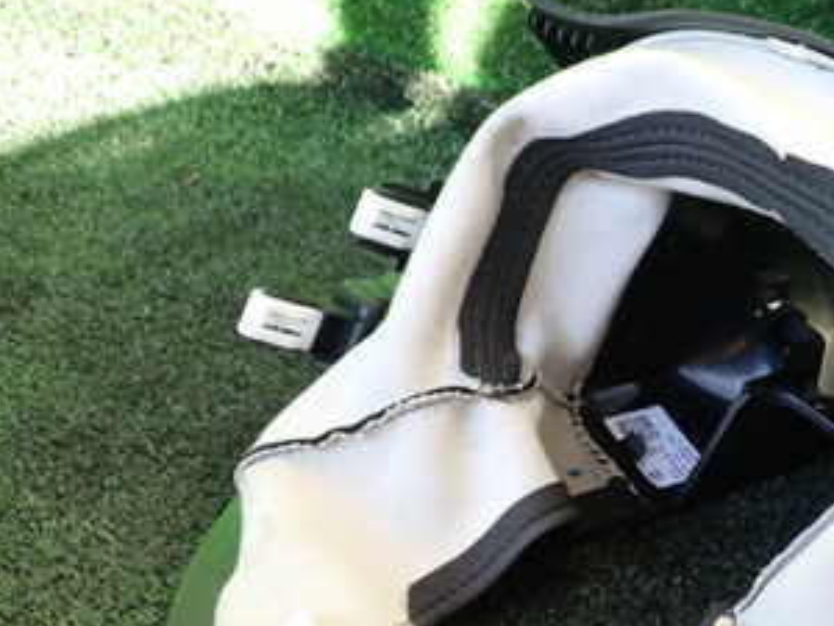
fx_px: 1446
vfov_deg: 24.3
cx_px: 734
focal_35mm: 60
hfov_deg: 30.9
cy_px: 434
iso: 100
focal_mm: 5.4
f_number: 2.3
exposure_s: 1/80
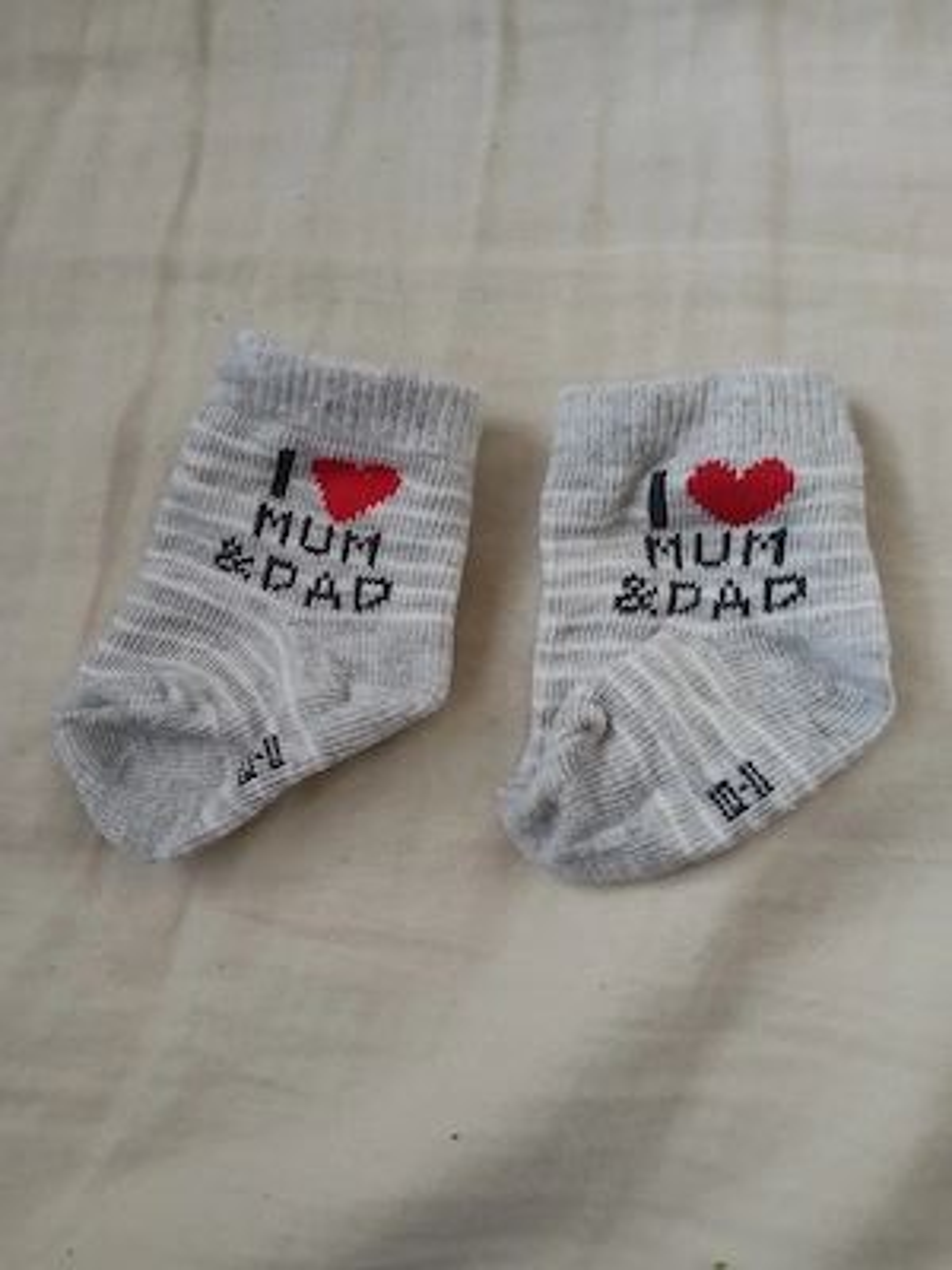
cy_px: 635
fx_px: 953
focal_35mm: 26
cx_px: 476
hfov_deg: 53.1
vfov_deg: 67.3
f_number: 1.8
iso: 640
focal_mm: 3.98
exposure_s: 1/20
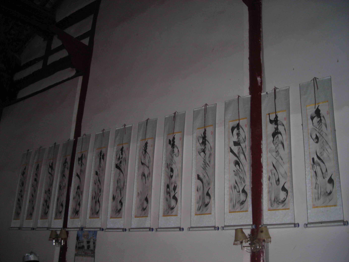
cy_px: 131
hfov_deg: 49.0
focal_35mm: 38
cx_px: 174
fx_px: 383
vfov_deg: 37.7
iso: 307
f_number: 3.2
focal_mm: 6.3
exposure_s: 1/60
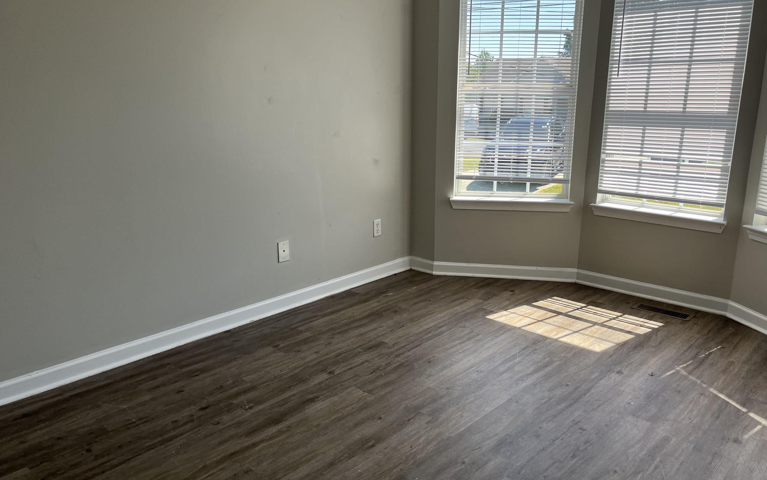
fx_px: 606
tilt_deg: -13.1
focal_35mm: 29
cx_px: 402
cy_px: 235
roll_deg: -0.6
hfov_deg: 64.6
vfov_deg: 43.2
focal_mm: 5.1
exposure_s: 1/506
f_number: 1.6
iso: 50
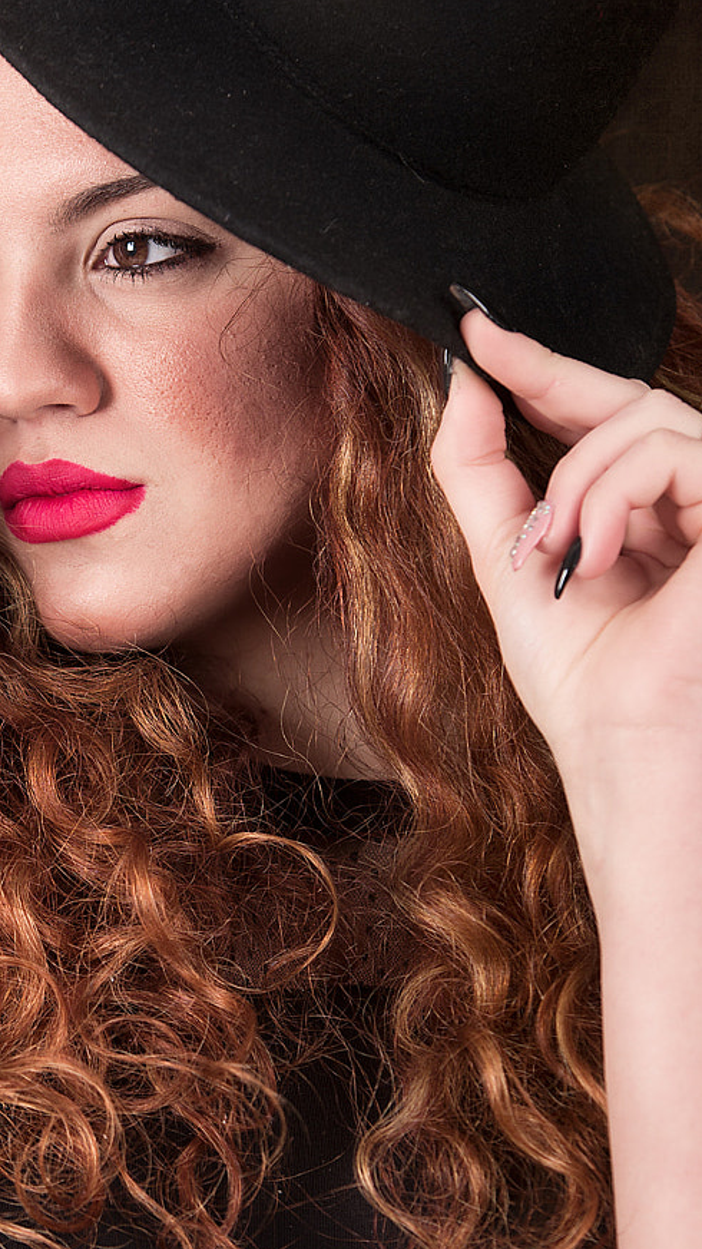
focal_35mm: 250
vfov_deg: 8.6
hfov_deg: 4.8
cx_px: -16
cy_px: 719
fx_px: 8279
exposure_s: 1/250
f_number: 5
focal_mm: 130
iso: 64
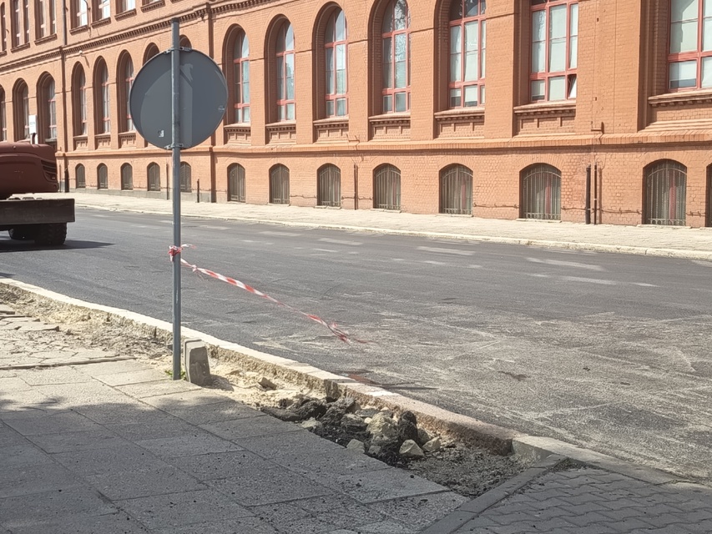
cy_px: 267
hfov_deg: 33.8
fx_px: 1173
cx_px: 356
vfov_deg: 25.7
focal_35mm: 57
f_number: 1.7
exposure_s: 1/308
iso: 50
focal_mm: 5.27
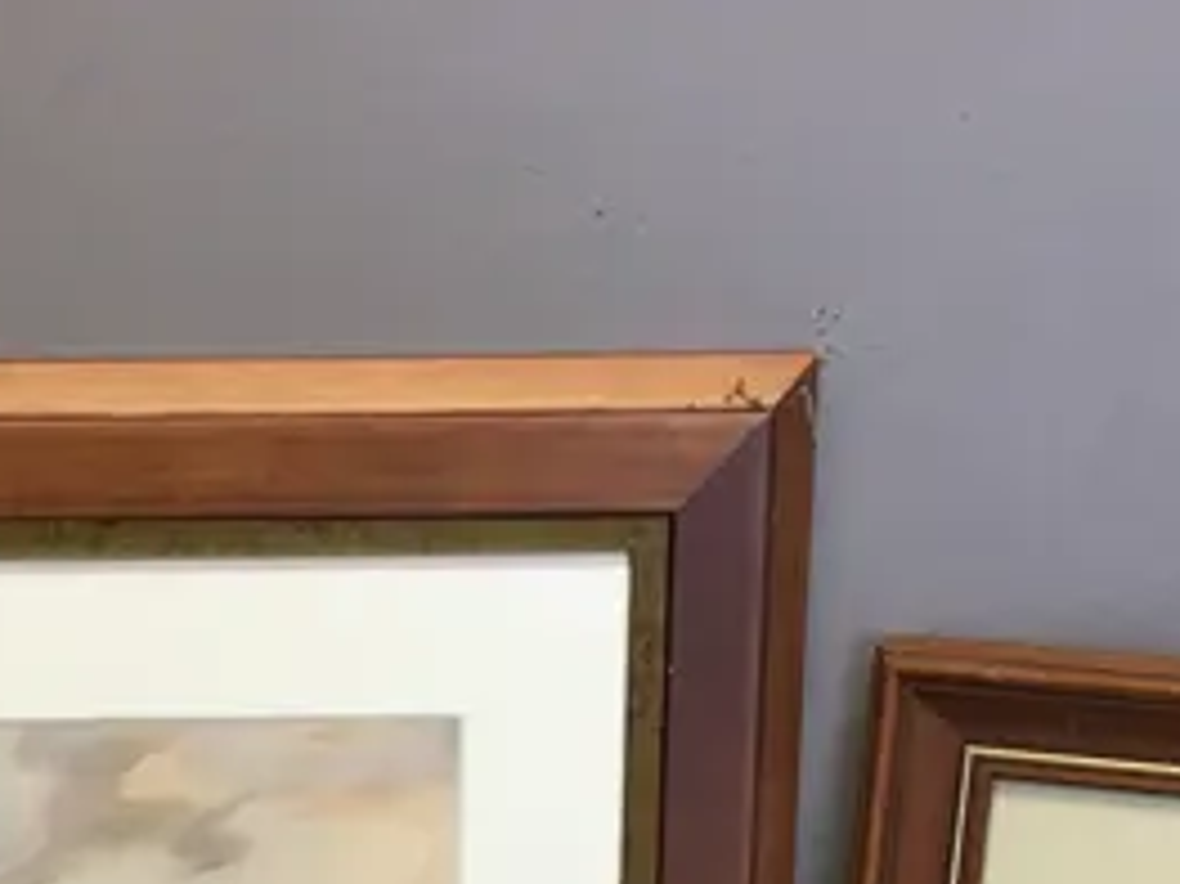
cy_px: 1705
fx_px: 3850
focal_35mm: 113
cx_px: 292
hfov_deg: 17.3
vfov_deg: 11.8
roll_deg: -0.1
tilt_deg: -27.4
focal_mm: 4.15
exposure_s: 1/33
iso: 32
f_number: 2.2
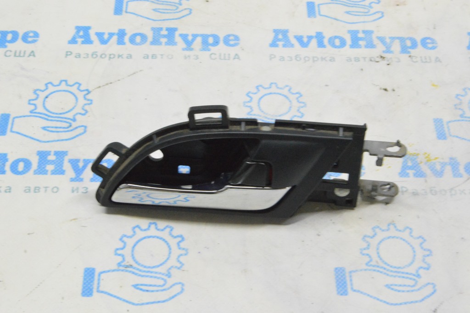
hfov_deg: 29.9
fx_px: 881
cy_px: 156
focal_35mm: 68
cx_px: 235
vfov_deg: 20.1
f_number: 20
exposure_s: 1/15
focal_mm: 45
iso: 6400
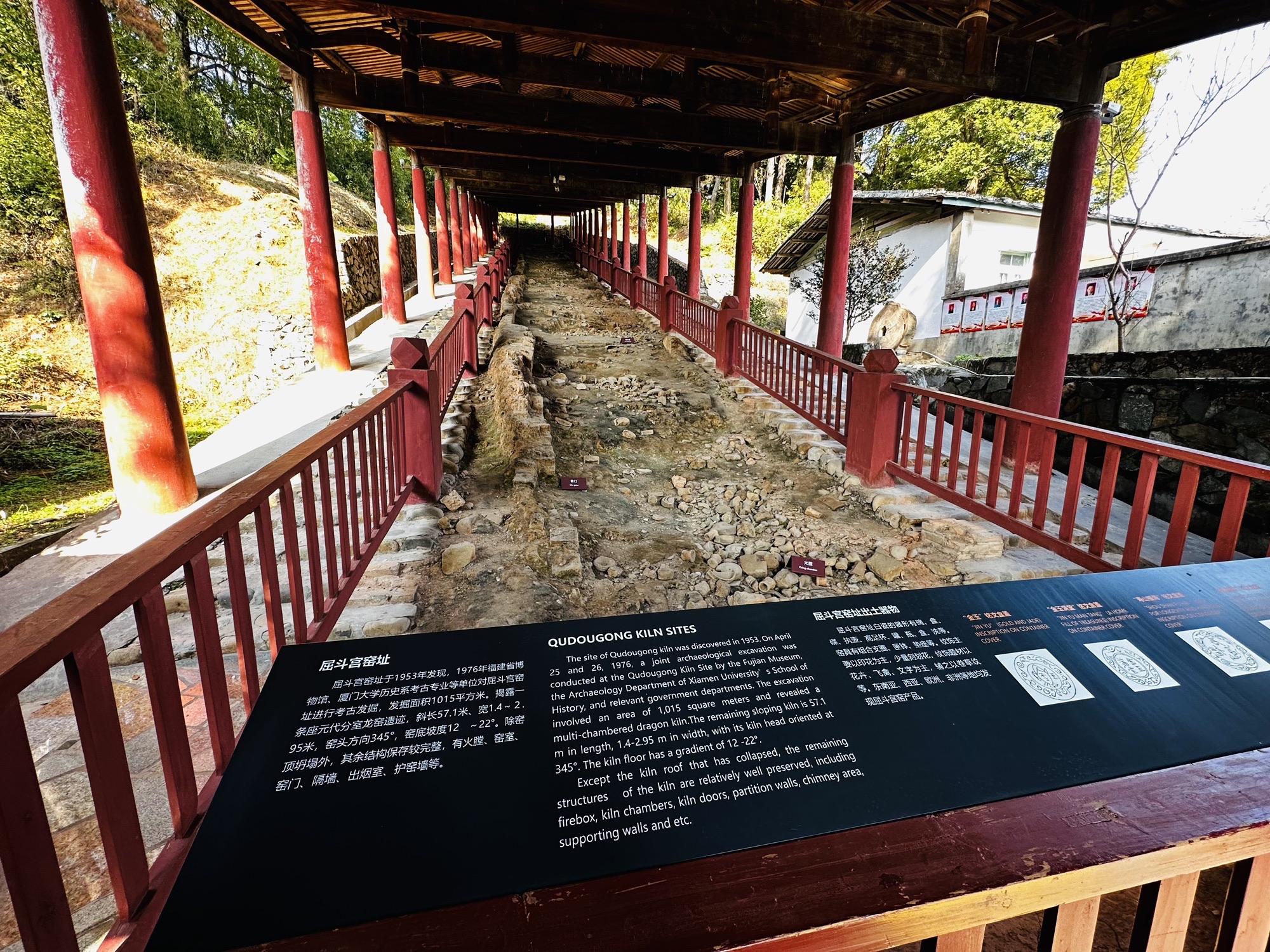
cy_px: 476
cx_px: 635
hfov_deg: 102.1
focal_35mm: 14
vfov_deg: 85.7
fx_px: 514
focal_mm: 2.22
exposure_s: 1/99
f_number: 2.2
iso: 80
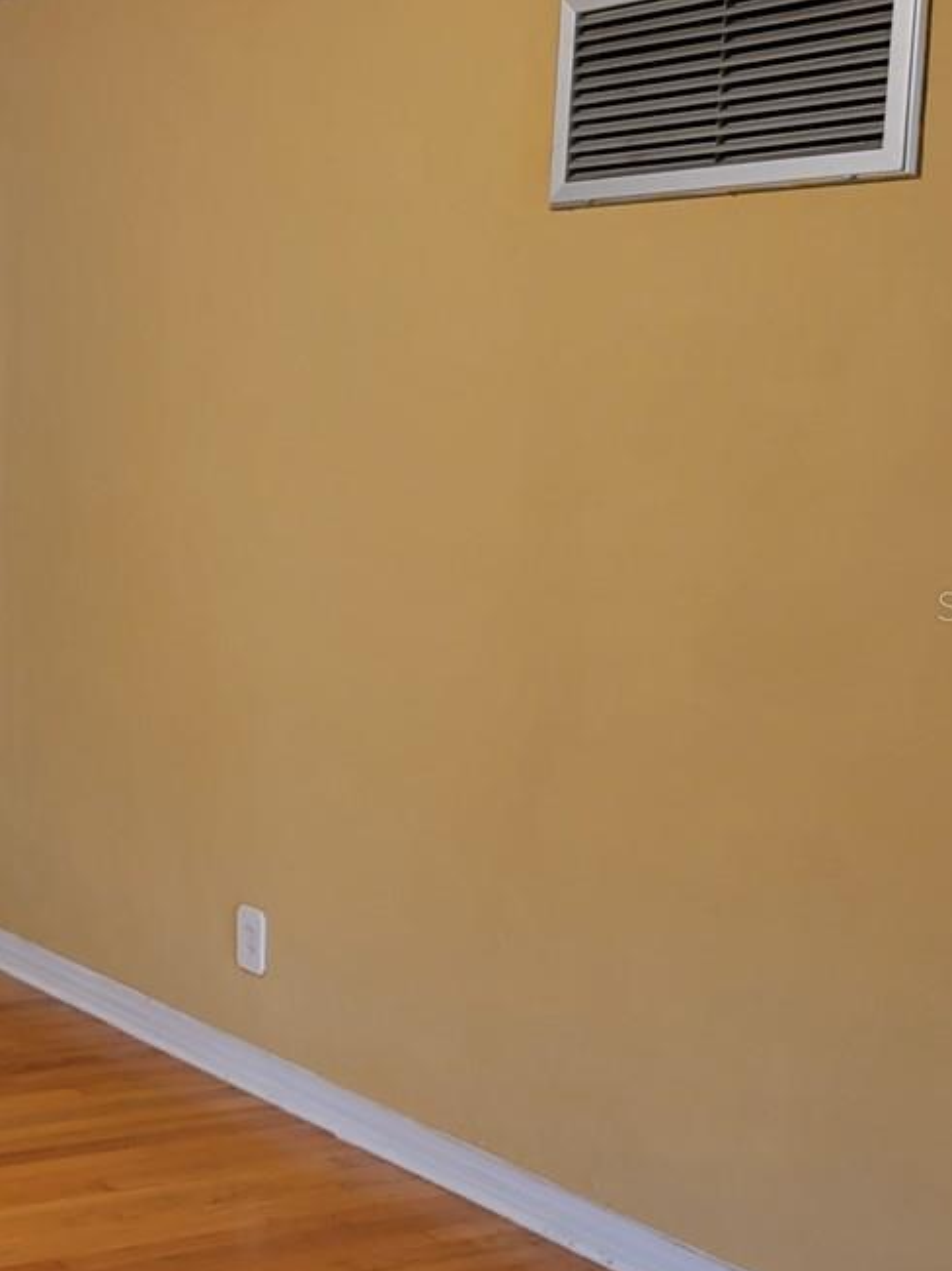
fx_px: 2164
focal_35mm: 59
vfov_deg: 32.7
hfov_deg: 21.3
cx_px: -439
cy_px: 605
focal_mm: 6.7
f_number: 1.8
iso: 500
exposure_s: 1/40
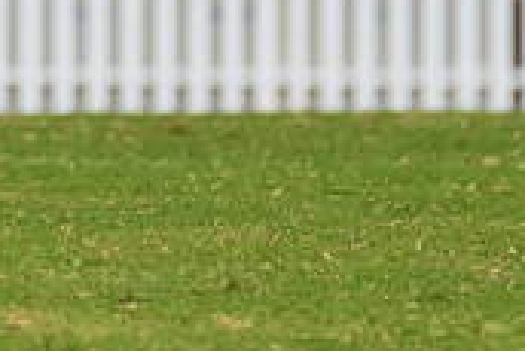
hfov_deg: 0.8
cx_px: -165
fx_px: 37057
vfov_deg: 0.5
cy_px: -238
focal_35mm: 2539
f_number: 7.1
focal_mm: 550
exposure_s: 1/1250
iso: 1000
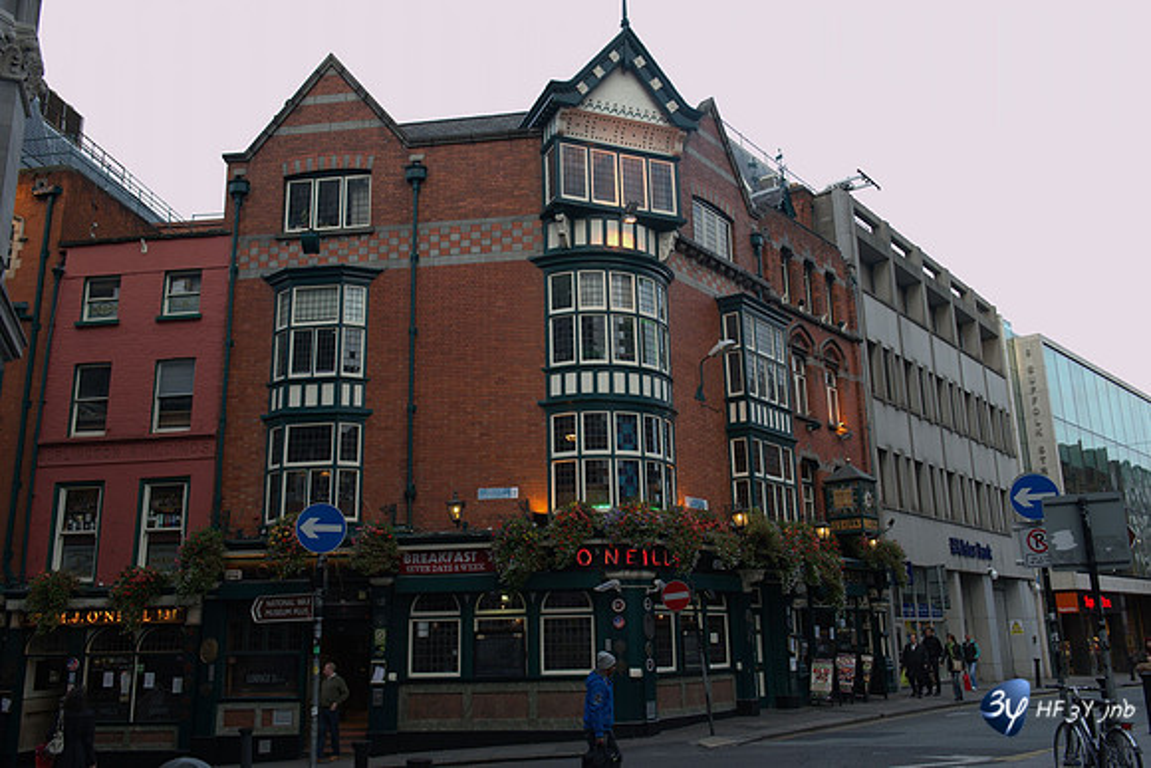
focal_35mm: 32
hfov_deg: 58.7
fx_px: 1023
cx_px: 576
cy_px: 384
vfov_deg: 41.1
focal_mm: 32
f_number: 5
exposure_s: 1/100
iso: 1250
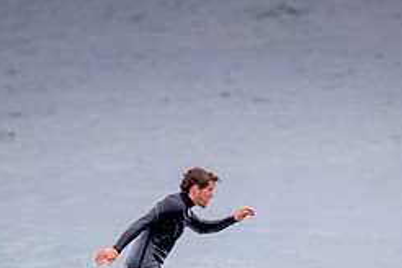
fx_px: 21025
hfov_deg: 1.1
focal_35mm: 1883
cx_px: 247
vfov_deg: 0.7
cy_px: 313
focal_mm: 800
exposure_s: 1/1250
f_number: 11
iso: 2000
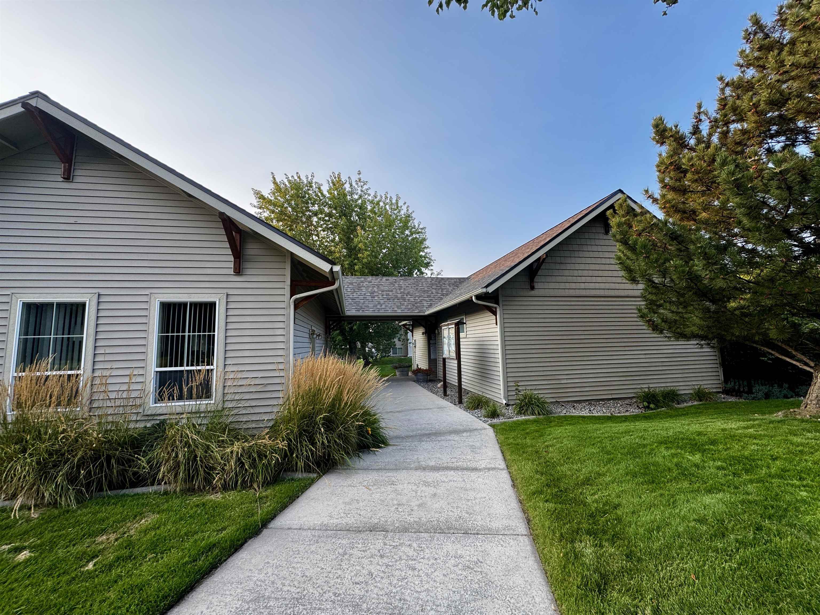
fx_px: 332
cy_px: 308
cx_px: 410
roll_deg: +1.5
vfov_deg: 85.7
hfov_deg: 102.1
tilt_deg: +7.3
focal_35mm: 14
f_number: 2.2
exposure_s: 1/235
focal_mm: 2.22
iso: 40
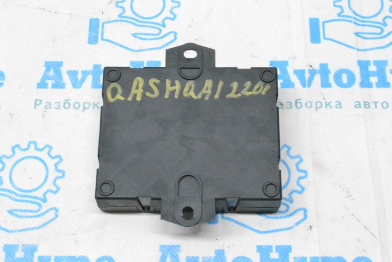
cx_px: 196
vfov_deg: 21.6
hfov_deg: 31.9
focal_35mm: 63
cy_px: 131
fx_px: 686
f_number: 18
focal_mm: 42
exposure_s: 1/50
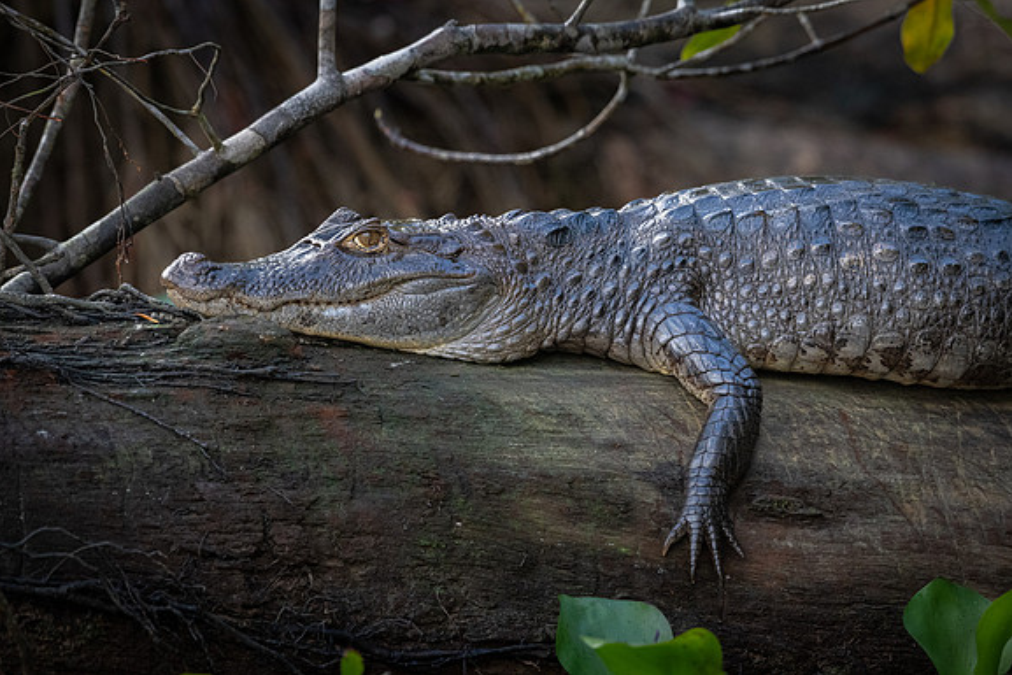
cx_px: 505
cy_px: 338
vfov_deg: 3.5
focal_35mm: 392
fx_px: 11022
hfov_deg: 5.3
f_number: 7.1
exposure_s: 1/400
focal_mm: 390
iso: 3200
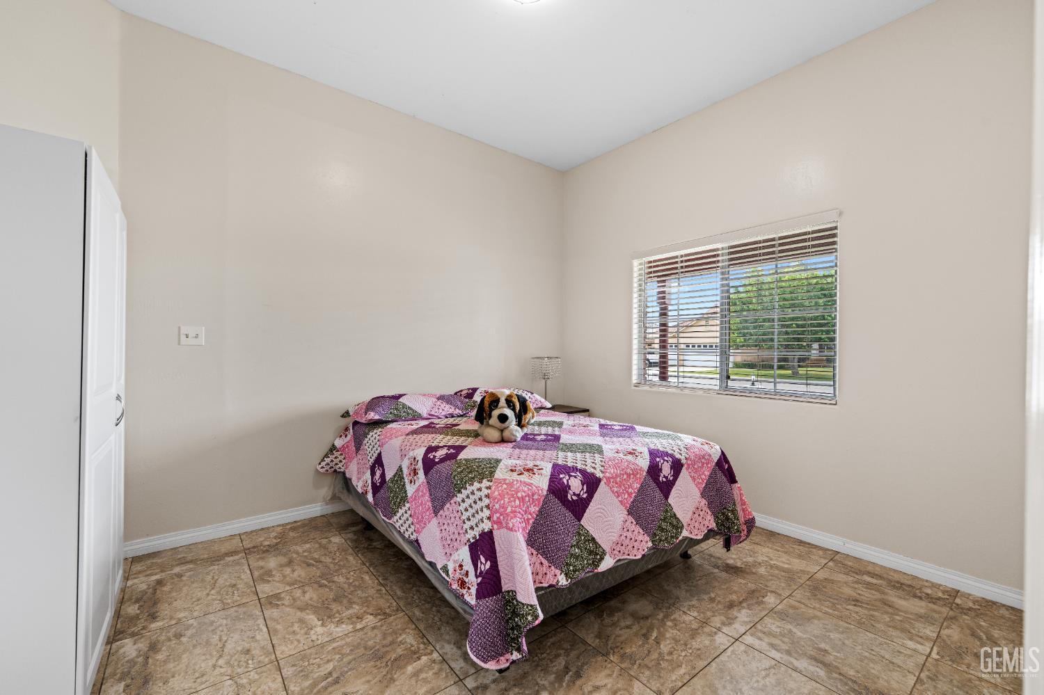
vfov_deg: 81.2
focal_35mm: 14
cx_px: 522
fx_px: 406
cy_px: 348
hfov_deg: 104.3
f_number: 9
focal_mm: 14
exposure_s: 1/2
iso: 100
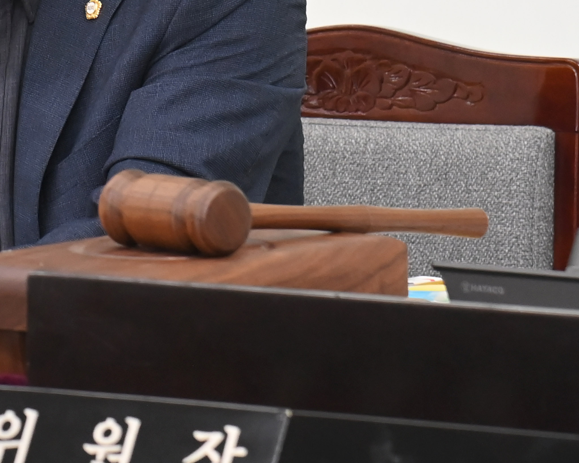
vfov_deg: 5.0
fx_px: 5278
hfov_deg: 6.2
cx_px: -208
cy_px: -2
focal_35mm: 308
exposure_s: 1/250
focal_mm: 120
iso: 3200
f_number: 6.3
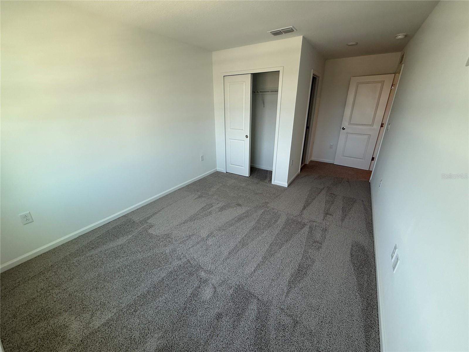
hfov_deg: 102.1
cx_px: 234
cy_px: 176
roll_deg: -0.2
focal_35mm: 14
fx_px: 190
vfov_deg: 85.7
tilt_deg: -20.2
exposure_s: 1/99
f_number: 2.2
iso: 125
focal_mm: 2.22
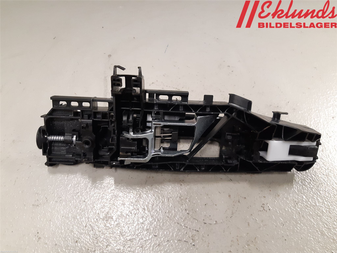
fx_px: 253
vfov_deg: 53.1
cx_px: 168
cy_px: 126
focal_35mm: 26
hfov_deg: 67.3
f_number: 1.7
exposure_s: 1/50
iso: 200
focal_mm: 3.93
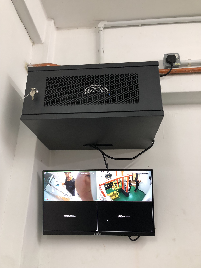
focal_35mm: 28
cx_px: 100
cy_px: 134
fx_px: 217
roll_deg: -1.6
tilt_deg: +20.2
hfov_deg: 49.7
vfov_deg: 63.4
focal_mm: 4
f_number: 1.8
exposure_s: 1/17
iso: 64
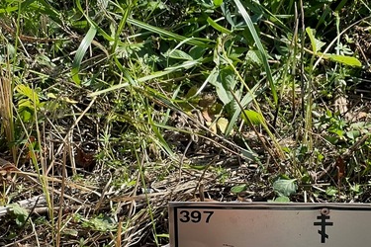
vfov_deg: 8.0
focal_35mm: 171
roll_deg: -0.8
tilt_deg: -43.0
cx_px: 341
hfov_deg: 11.9
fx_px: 1762
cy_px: 292
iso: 32
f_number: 2.8
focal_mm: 9
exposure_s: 1/239
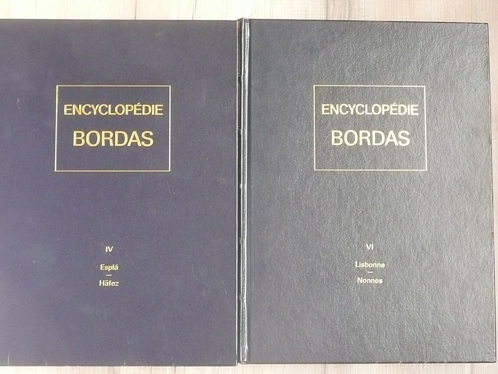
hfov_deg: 31.2
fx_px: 892
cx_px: 249
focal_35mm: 62
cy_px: 187
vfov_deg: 23.7
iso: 400
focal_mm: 7.3
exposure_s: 1/30
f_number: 4.1
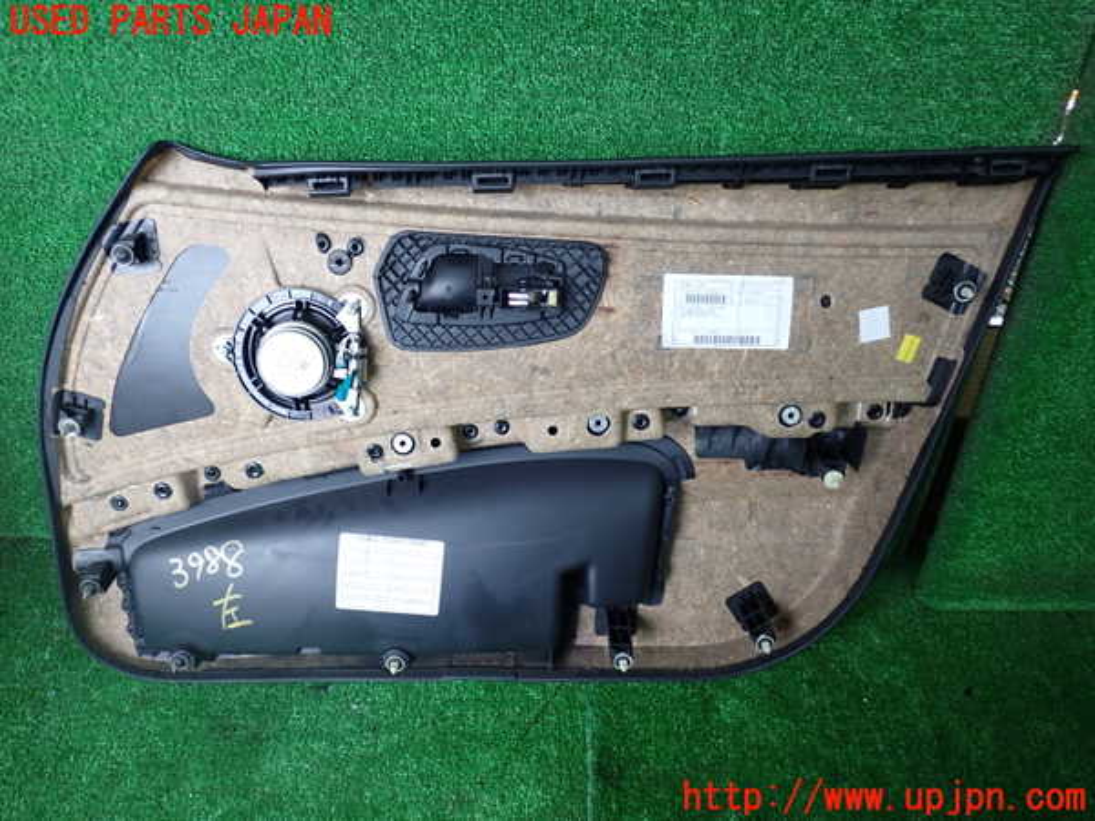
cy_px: 410
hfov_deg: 60.0
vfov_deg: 46.8
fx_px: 949
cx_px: 548
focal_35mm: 30
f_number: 2.3
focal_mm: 5.4
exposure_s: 1/40
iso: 200
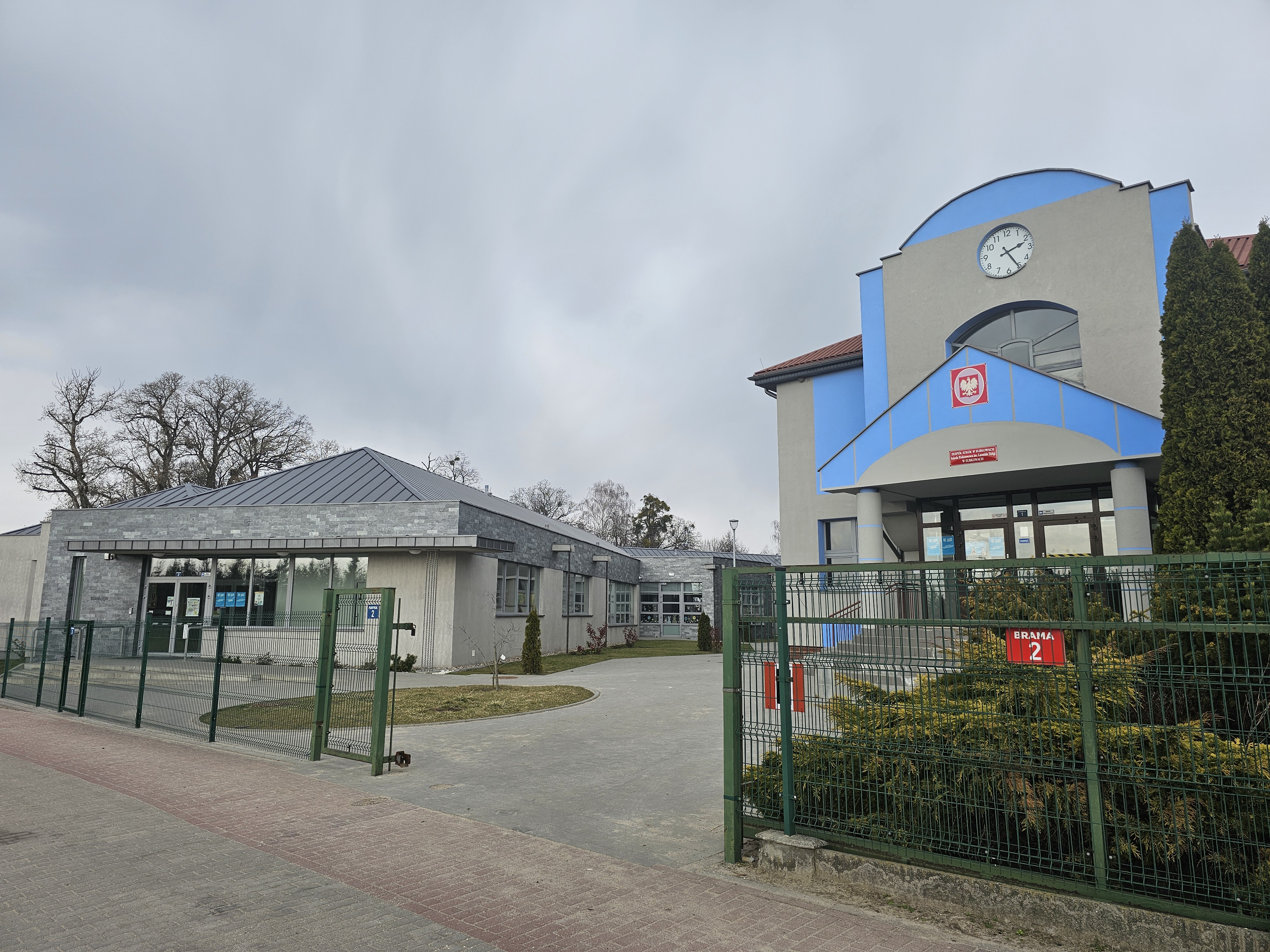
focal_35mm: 23
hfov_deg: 73.9
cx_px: 635
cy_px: 476
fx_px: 844
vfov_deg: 58.9
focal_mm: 6.3
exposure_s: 1/400
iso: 10
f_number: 1.7
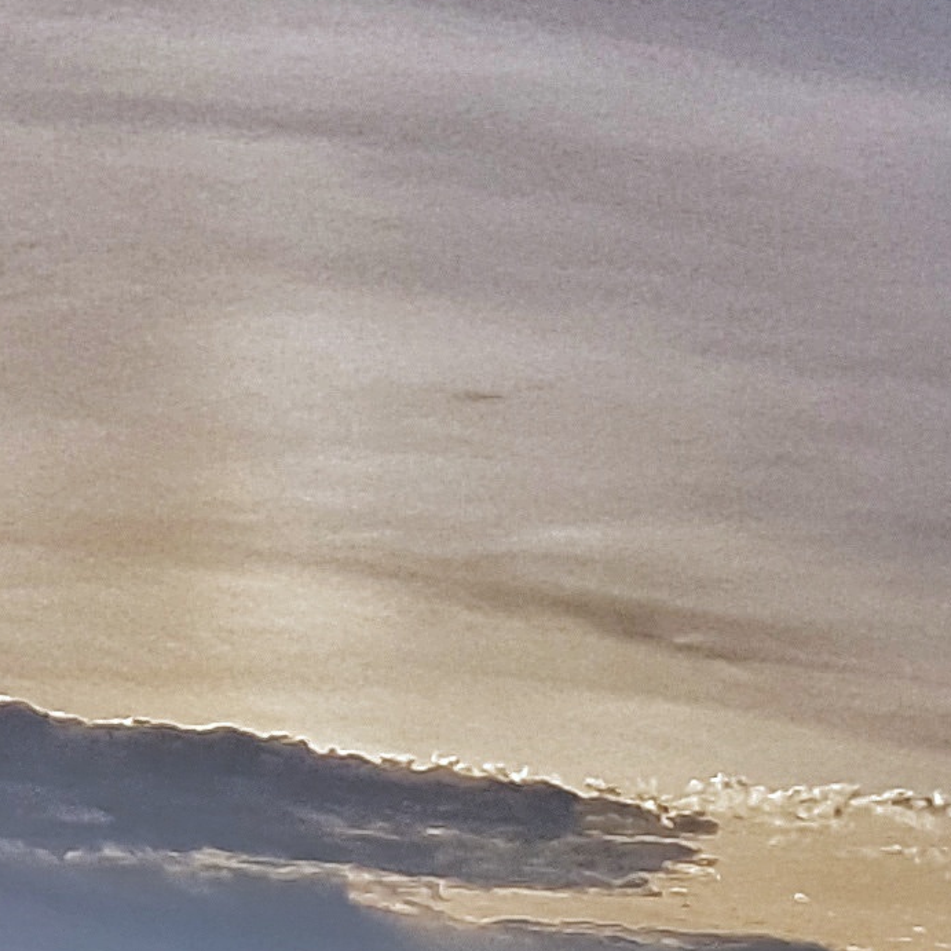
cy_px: 1774
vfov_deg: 11.9
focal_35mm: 134
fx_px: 4165
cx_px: 846
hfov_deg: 12.9
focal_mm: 4.2
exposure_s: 1/3296
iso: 40
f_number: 1.7
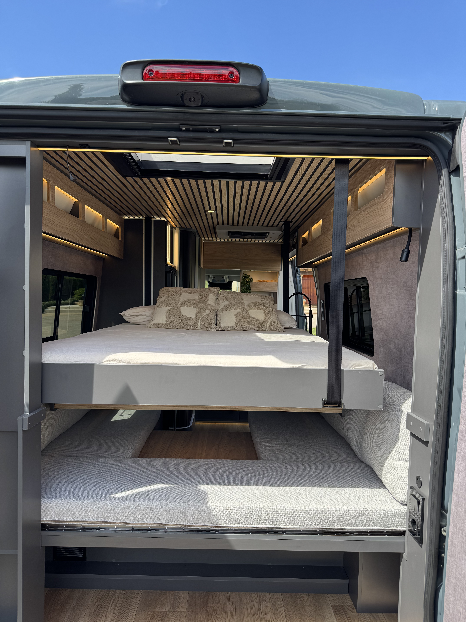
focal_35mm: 24
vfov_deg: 71.6
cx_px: 233
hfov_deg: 56.8
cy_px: 311
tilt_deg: -2.0
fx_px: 431
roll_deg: -0.4
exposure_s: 1/1094
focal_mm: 6.76
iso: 80
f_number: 1.78
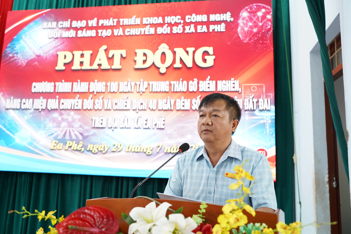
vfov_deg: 43.6
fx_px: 292
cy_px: 117
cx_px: 176
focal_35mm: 30
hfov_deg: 61.9
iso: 640
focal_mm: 30
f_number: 3.5
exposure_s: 1/50
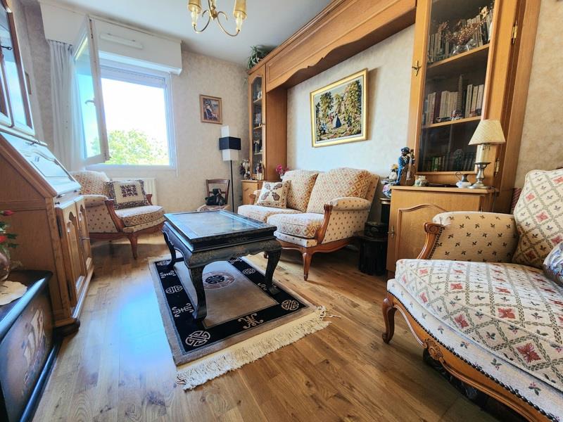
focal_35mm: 13
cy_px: 211
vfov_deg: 89.9
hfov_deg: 106.2
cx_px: 282
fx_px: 211
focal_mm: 2.2
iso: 160
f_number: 2.2
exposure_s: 1/50.3
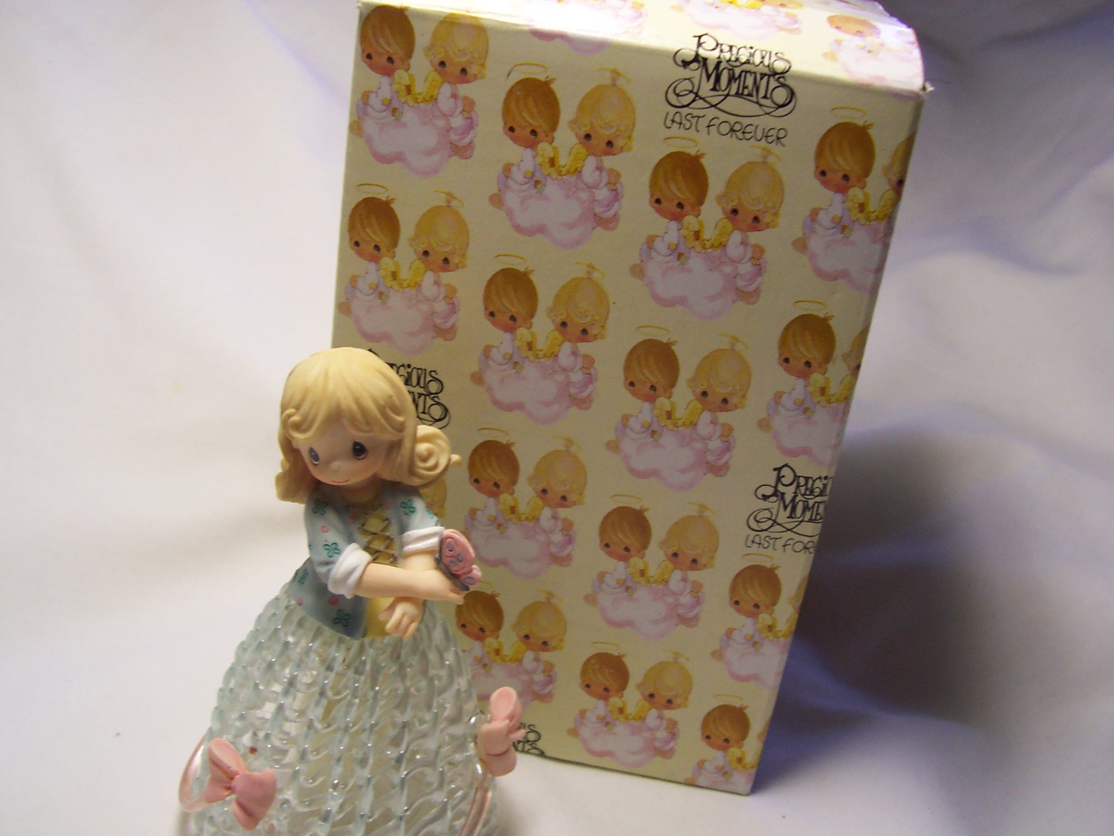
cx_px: 557
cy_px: 418
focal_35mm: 37
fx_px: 1191
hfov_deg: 50.1
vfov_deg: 38.7
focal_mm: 5.6
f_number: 2.8
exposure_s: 1/60
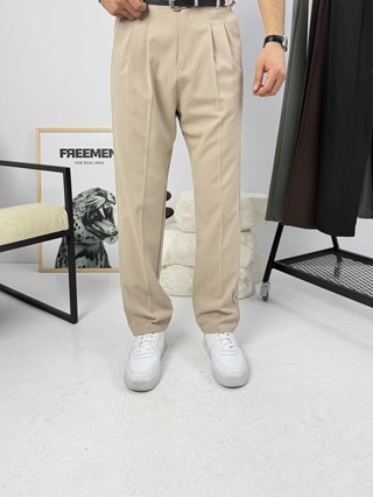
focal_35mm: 30
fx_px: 431
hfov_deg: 46.8
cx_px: 191
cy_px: 202
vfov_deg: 59.5
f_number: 1.78
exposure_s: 1/118
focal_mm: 6.76
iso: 125
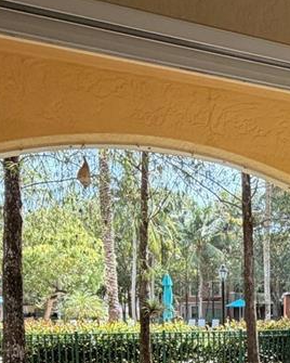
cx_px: 251
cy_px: 387
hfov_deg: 29.8
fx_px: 526
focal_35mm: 49
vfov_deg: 33.7
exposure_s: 1/121
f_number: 2.2
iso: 50
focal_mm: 2.22
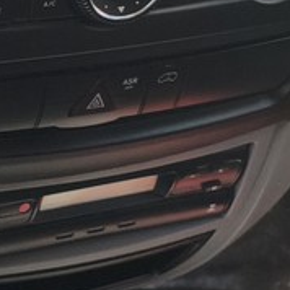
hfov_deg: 9.7
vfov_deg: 11.8
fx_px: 1393
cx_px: -512
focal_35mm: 147
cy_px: 18
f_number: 1.5
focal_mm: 4.94
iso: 80
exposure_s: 1/325
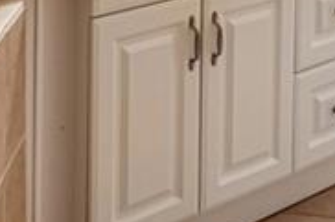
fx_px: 863
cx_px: 123
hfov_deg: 21.9
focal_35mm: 93
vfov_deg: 12.0
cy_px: -304
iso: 400
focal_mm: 16.5
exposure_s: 1/25
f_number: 8
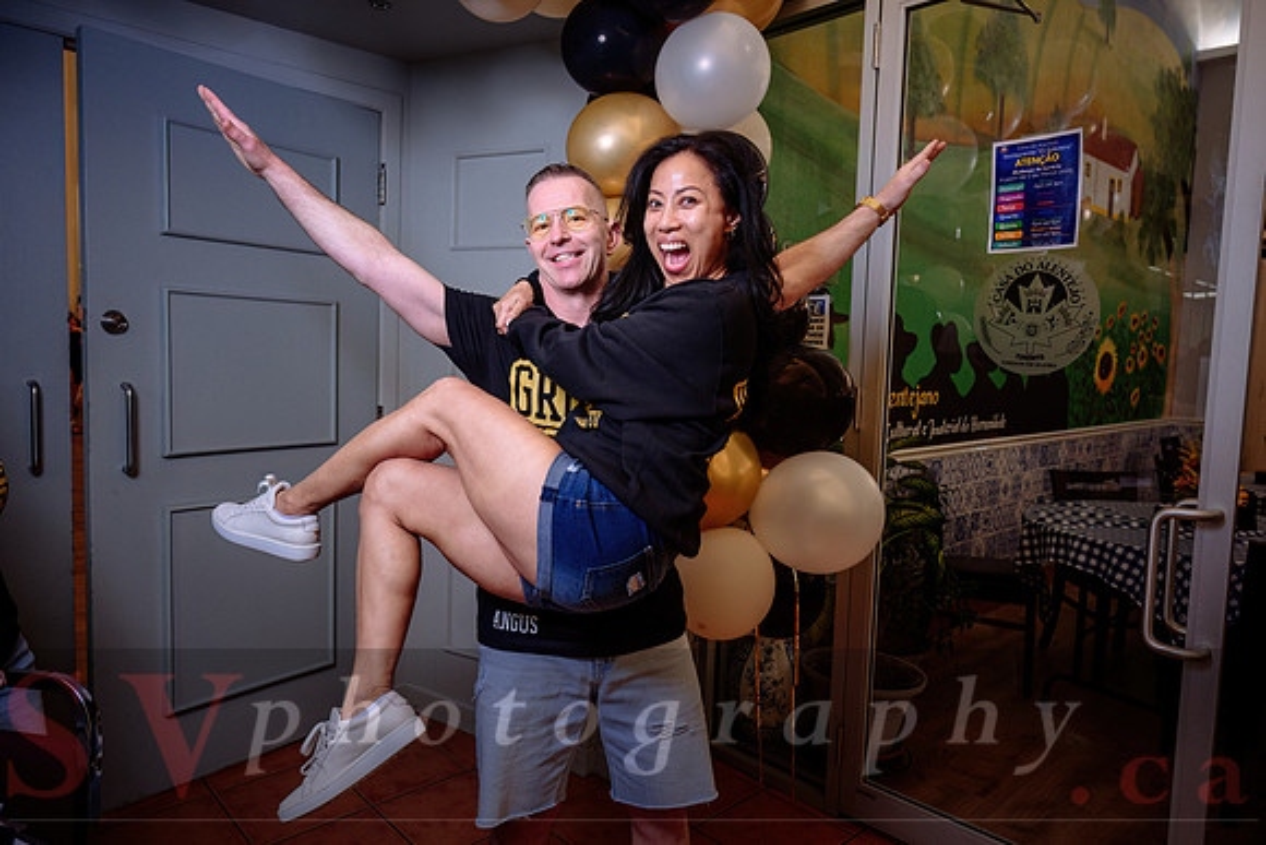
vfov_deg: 53.2
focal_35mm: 24
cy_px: 422
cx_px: 633
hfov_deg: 73.7
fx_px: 844
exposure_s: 1/125
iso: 800
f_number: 3.5
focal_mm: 24
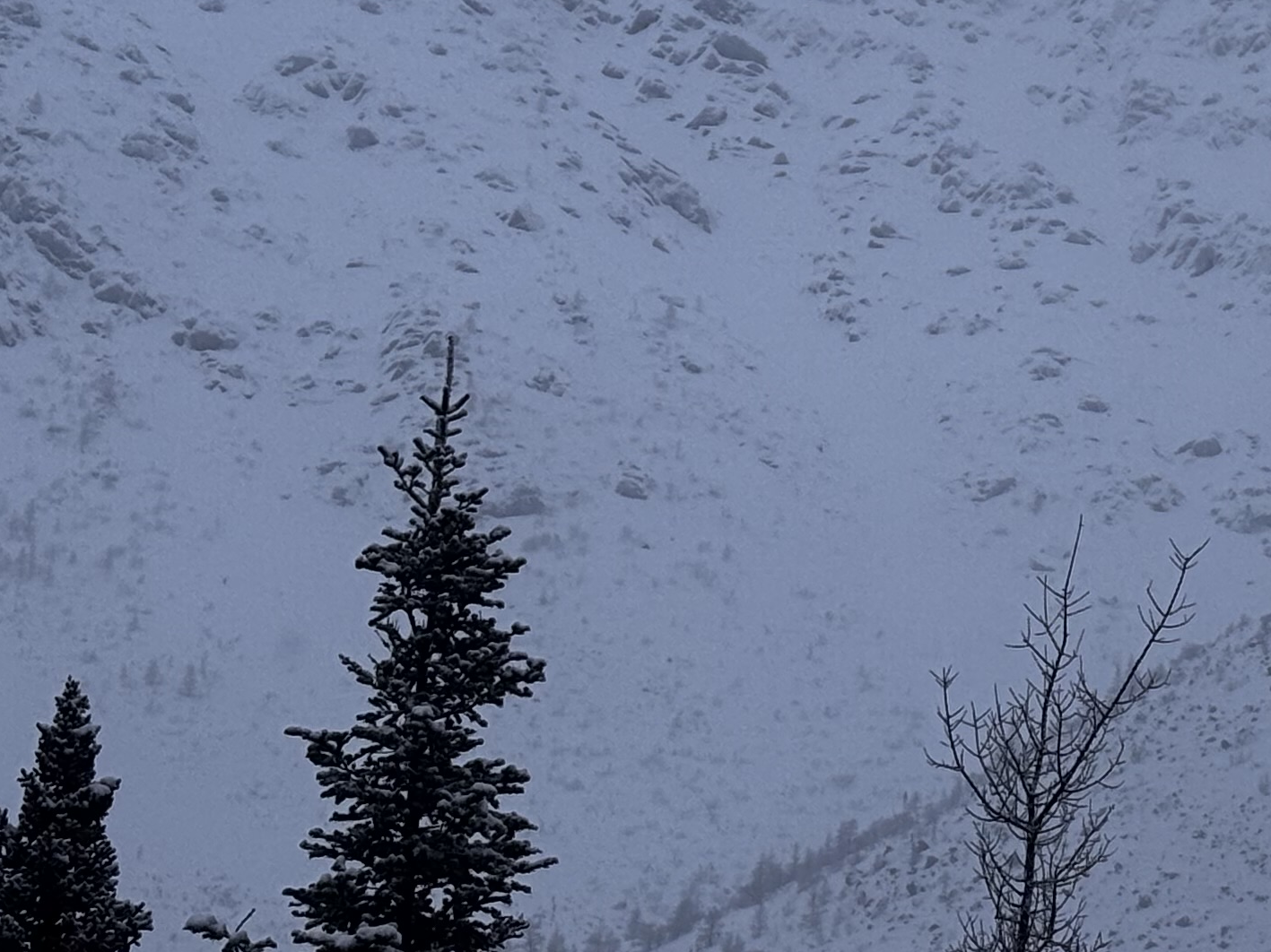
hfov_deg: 13.2
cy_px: -72
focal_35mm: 148
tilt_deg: +18.8
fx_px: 5433
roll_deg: +0.0
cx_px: 1286
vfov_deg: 9.9
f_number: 1.6
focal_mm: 5.96
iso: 32
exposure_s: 1/413
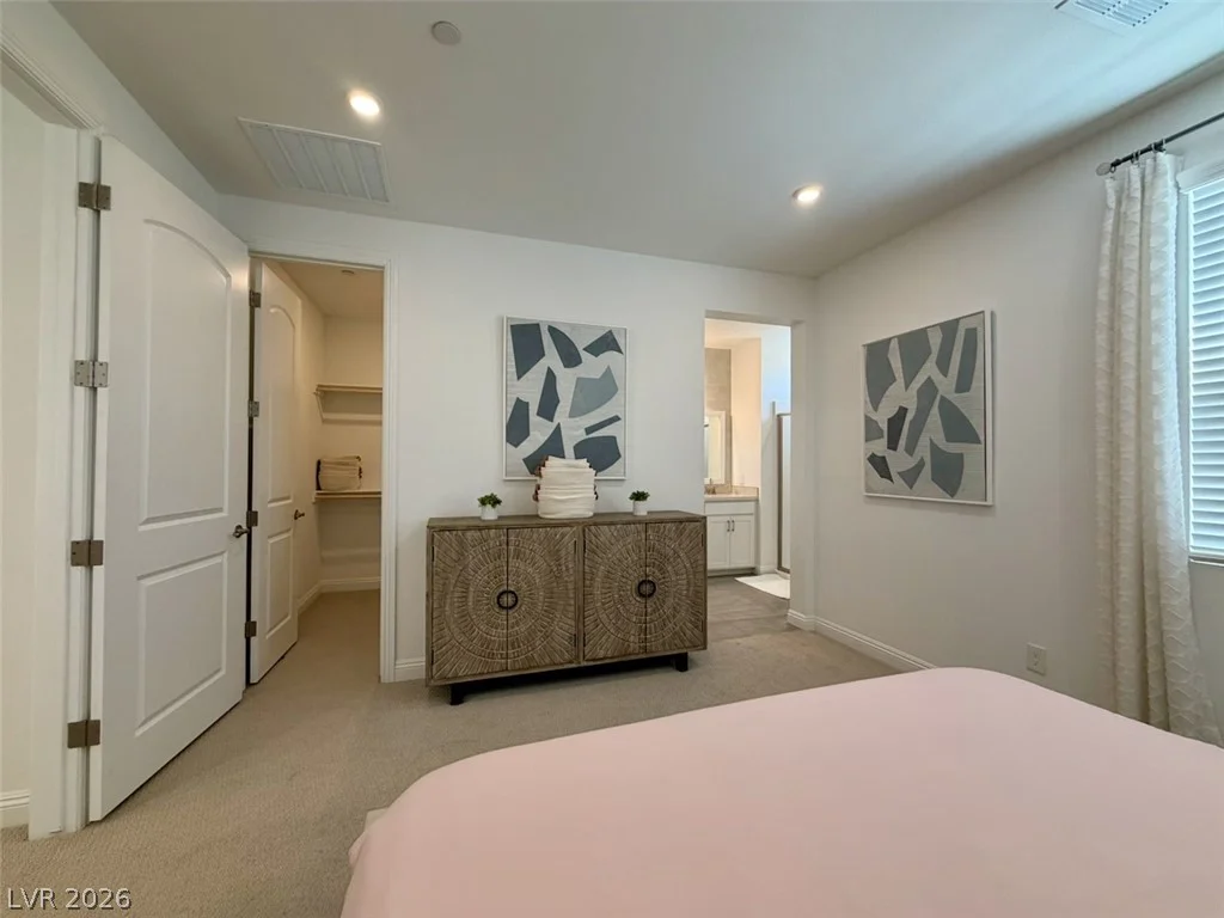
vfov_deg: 85.7
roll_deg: +0.1
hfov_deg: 102.1
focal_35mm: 14
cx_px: 612
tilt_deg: -0.3
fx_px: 495
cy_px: 459
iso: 250
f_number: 2.2
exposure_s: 1/120
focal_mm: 2.22
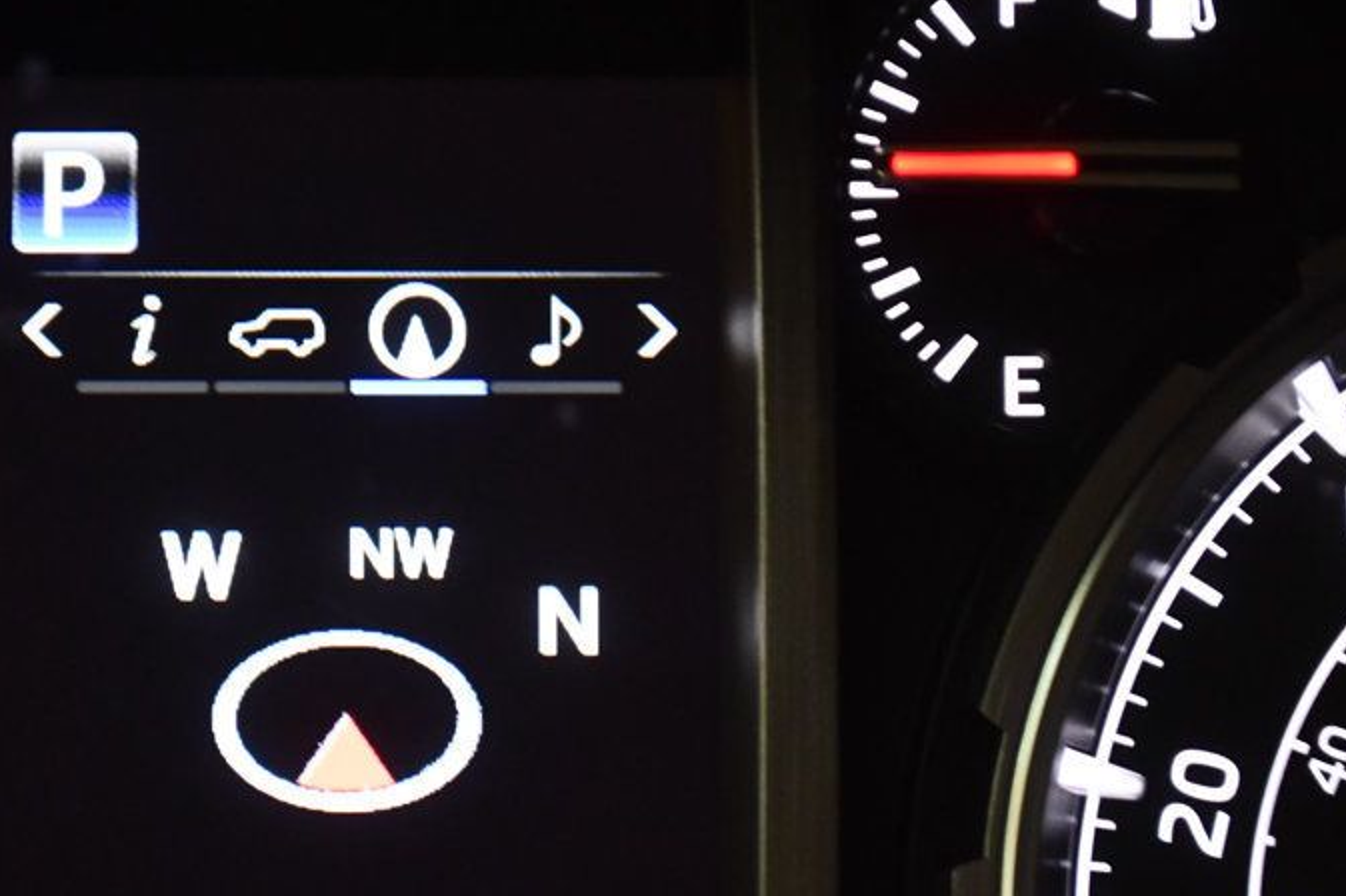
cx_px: 364
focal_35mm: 105
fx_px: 3924
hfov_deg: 19.4
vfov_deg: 13.0
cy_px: 634
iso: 3200
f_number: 5.3
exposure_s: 1/60
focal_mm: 46
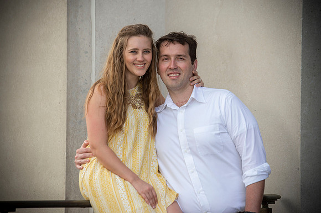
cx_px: 160
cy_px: 106
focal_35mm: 185
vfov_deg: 7.4
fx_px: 1649
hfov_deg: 11.1
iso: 250
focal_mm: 185
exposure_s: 1/250
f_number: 5.6
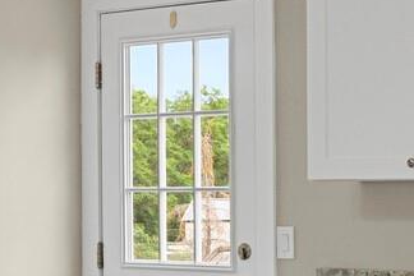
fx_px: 966
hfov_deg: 22.6
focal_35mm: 84
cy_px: 181
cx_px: 476
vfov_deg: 16.2
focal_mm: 17
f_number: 8
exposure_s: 1/2
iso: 250
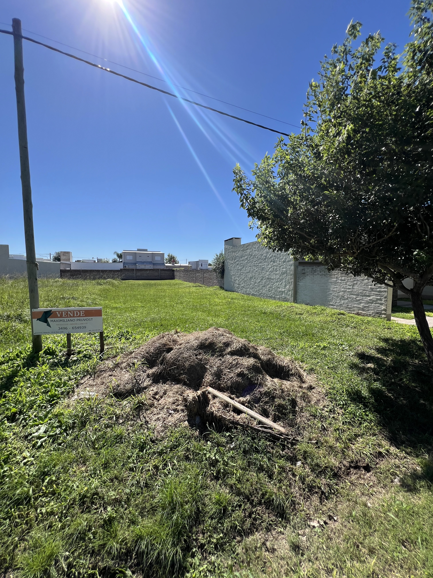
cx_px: 216
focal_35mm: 13
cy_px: 289
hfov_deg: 89.9
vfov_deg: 106.2
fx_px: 217
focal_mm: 1.57
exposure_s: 1/1876
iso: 32
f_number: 1.8
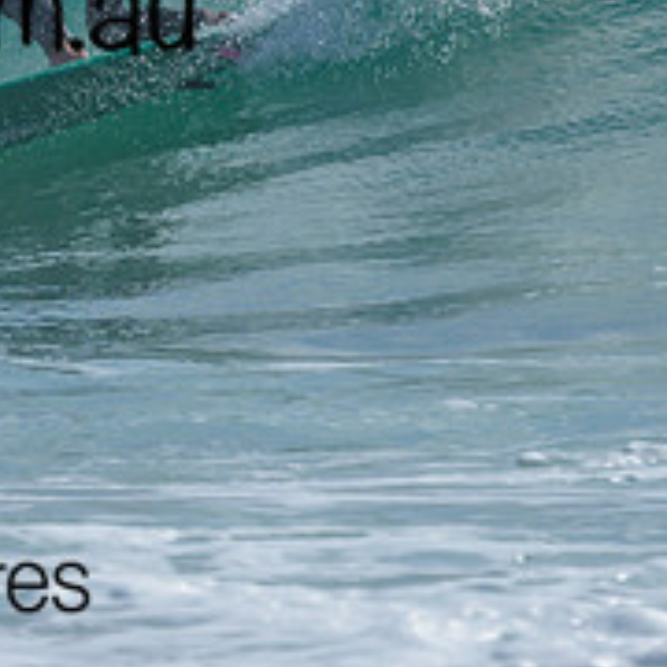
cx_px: 75
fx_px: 59906
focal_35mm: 2748
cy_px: -164
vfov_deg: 0.6
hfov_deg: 0.6
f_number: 6.3
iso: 160
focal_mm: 800
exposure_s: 1/2000
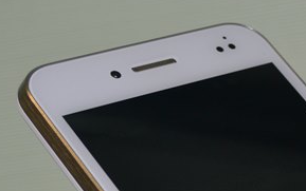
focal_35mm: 176
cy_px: 271
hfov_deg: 11.9
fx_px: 1466
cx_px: 256
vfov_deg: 7.4
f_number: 5
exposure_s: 1/60
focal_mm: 35
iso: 320
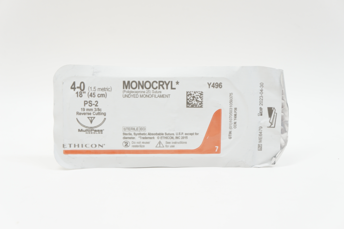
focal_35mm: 56
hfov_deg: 36.0
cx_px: 172
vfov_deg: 24.3
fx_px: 530
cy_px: 114
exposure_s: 1/40
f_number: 6.3
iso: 400
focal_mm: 37
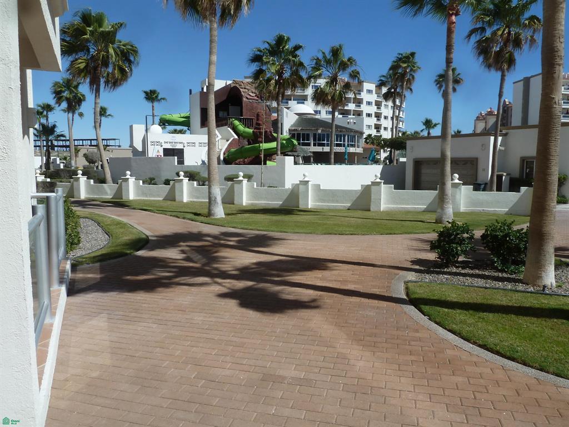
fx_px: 411
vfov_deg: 54.9
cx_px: 284
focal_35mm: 25
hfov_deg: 69.4
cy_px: 214
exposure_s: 1/500
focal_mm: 4.1
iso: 80
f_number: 5.6
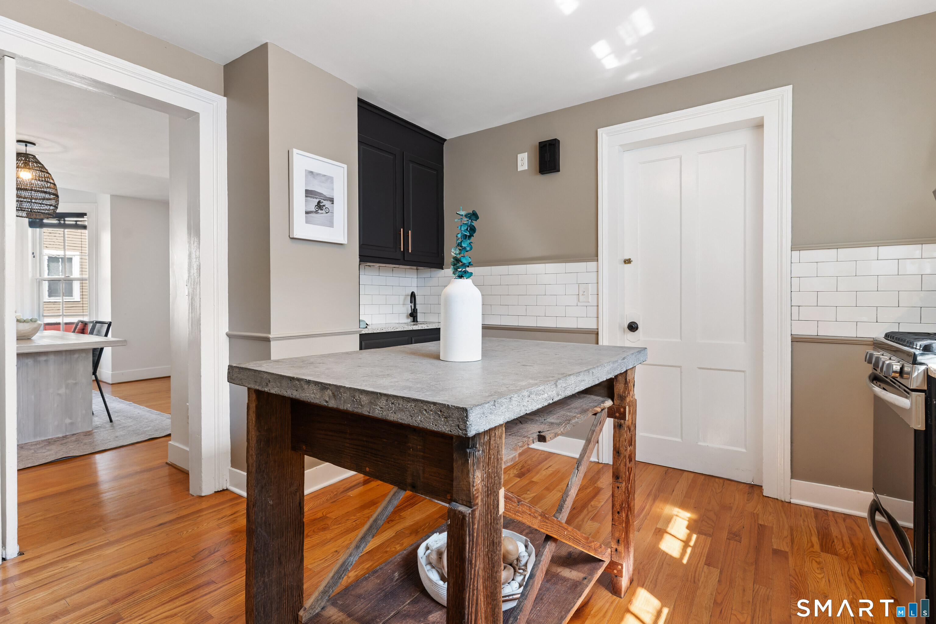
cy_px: 312
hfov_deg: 93.3
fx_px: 442
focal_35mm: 17
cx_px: 468
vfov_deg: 70.4
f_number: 8
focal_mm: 17
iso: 320
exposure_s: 1/4
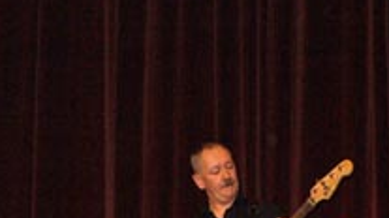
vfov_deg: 10.1
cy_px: 310
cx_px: 346
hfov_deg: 18.1
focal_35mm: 117
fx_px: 1206
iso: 400
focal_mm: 6.1
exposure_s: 1/60
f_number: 2.8
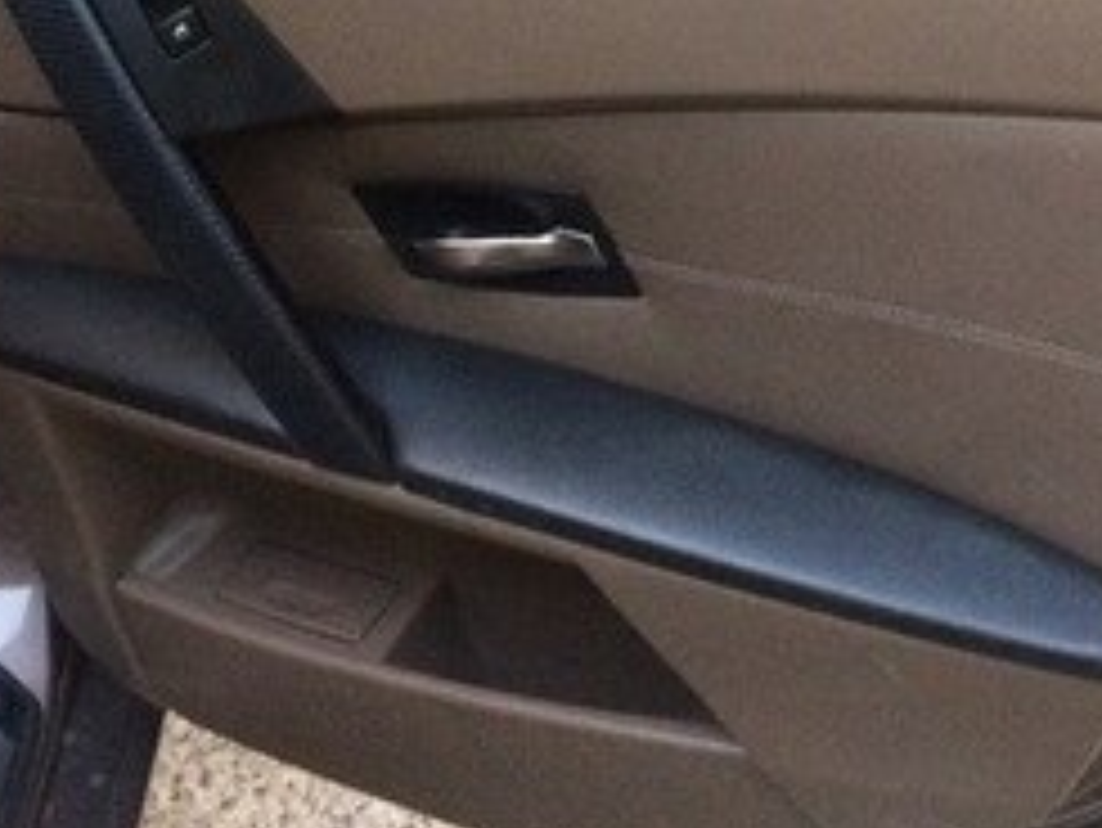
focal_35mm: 78
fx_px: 2484
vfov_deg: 17.9
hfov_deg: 25.0
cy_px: -191
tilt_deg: -25.2
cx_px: 553
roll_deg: +1.2
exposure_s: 1/33
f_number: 2.2
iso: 320
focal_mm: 4.15
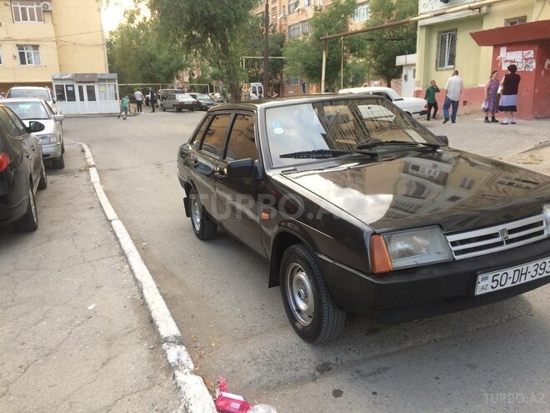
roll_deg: +2.6
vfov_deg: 48.2
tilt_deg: -12.5
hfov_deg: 61.7
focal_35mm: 29
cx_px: 275
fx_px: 461
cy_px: 206
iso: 40
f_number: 2.2
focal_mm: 4.15
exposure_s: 1/50
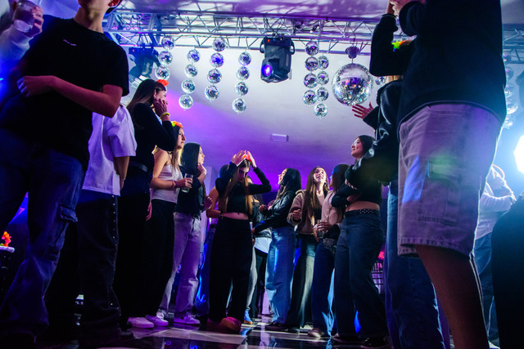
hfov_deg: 70.4
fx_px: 371
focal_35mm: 26
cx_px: 262
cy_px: 174
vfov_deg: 50.4
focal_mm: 17
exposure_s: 1/80
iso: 2500
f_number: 2.8
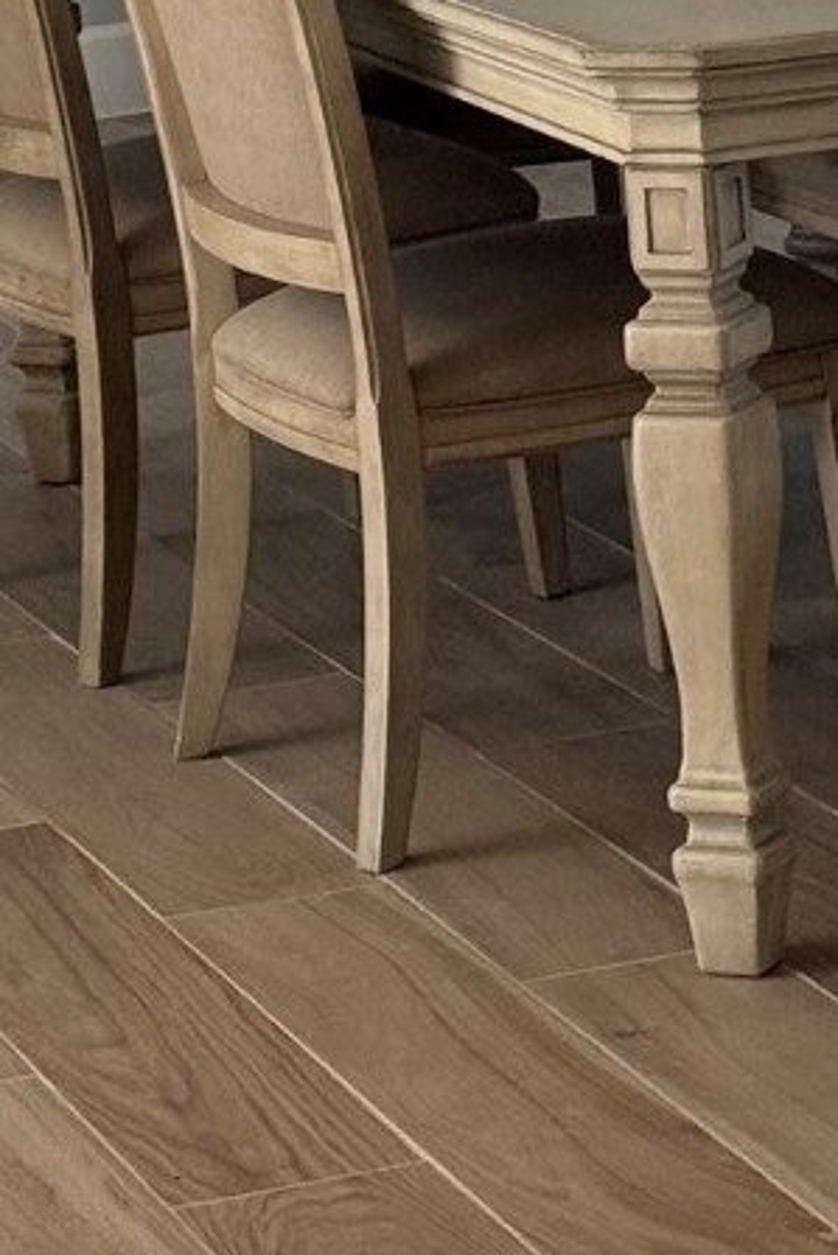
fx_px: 5966
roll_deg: +3.2
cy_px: -92
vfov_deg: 11.8
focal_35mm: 171
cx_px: 516
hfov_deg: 8.0
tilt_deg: -5.2
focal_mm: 6.76
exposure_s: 1/98
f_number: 1.78
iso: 160
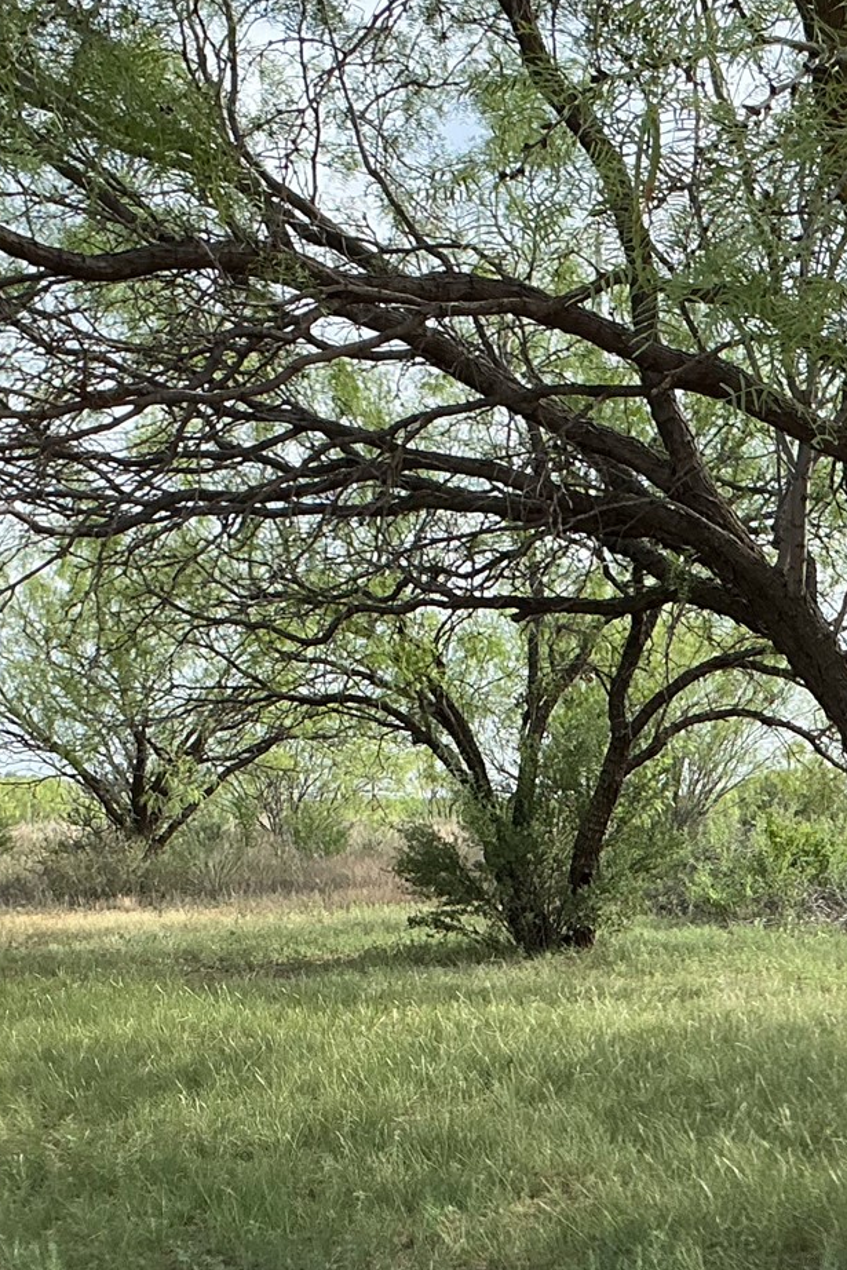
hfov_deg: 20.3
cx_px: 442
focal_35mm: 67
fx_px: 2363
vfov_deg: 29.8
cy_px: 854
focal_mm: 3
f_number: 1.8
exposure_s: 1/509
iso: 25
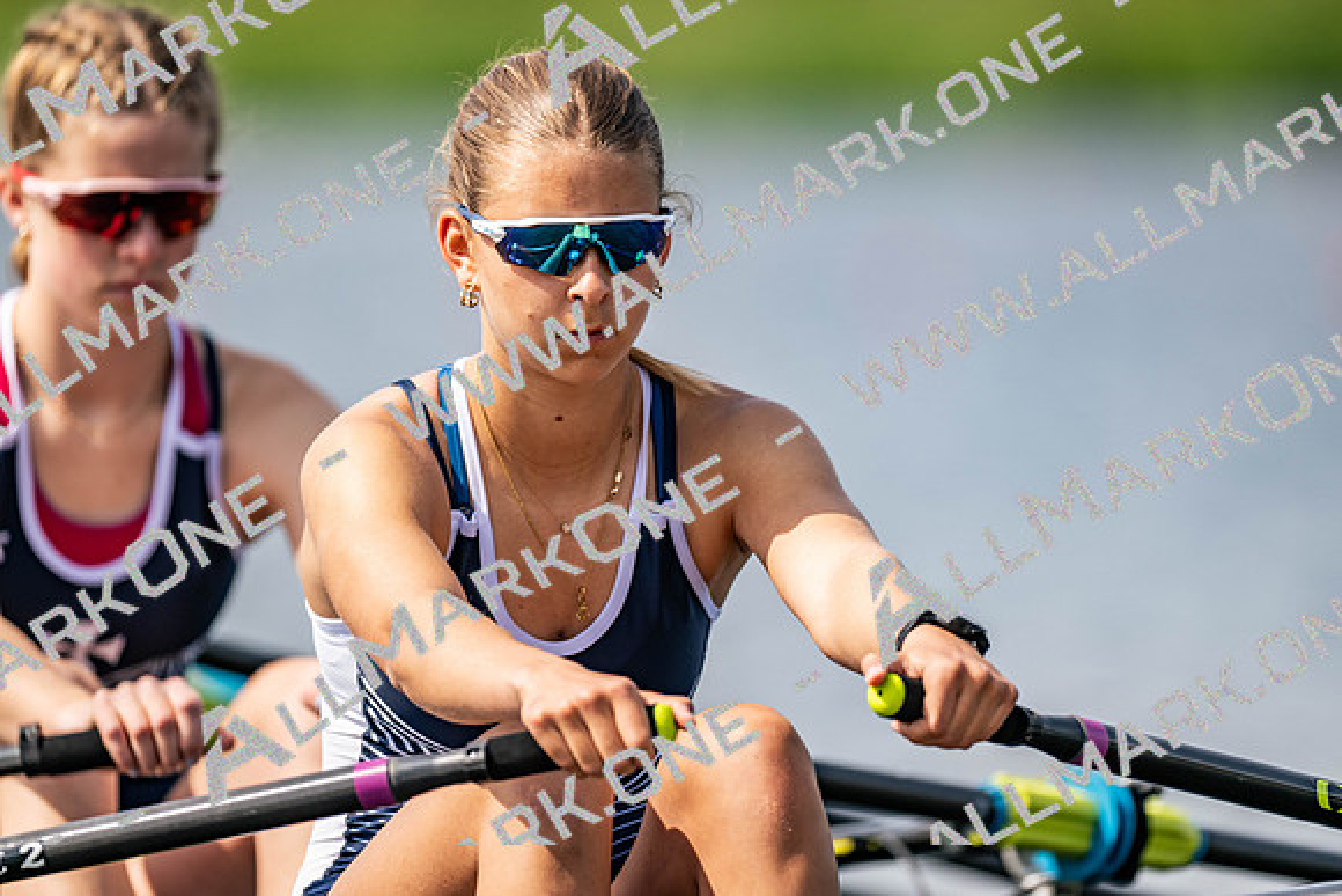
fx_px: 22371
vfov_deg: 2.3
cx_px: 671
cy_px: 448
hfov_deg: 3.4
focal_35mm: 600
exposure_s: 1/2500
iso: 320
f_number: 4
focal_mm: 600
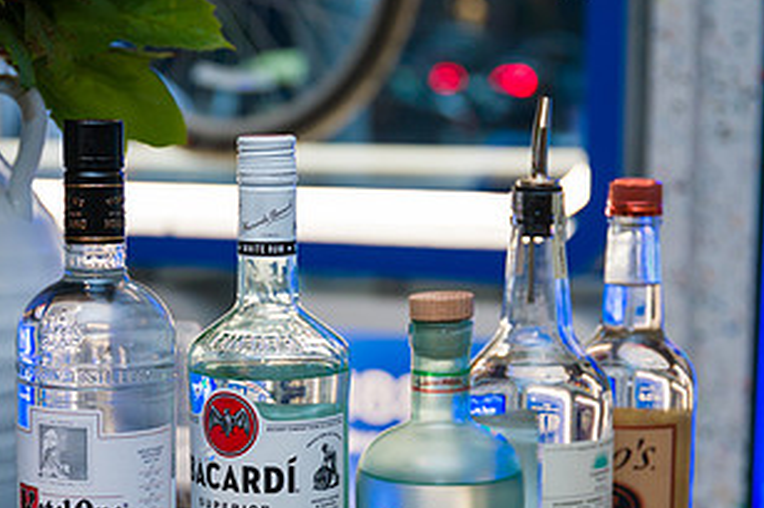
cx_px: 253
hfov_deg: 22.3
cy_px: 444
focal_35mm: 91
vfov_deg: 14.9
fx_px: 1929
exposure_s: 1/160
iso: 400
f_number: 3.2
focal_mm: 46
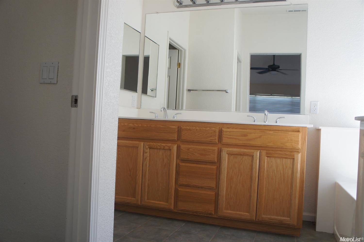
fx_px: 303
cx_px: 182
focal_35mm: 30
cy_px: 121
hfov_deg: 62.0
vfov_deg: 43.5
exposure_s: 1/80
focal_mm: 20
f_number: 4
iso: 400
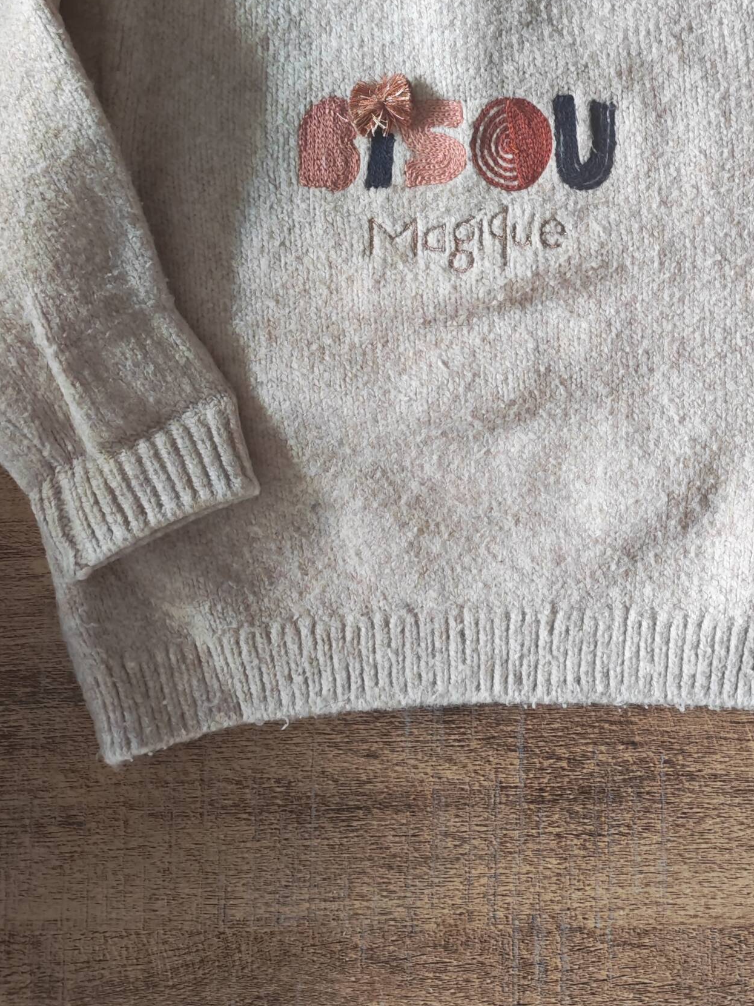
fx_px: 1075
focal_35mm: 37
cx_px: 512
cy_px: 303
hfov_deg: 38.2
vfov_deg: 48.9
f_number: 1.9
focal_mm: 6.12
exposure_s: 1/50
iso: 1000
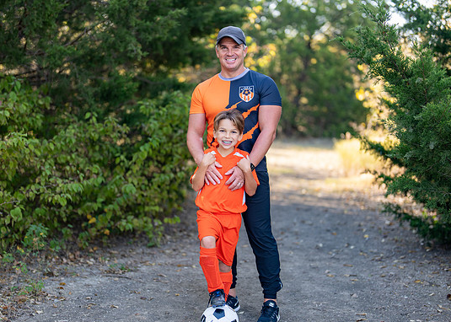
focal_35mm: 62
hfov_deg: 31.7
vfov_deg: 22.9
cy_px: 173
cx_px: 222
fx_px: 794
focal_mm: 50
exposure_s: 1/640
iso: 100
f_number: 1.2
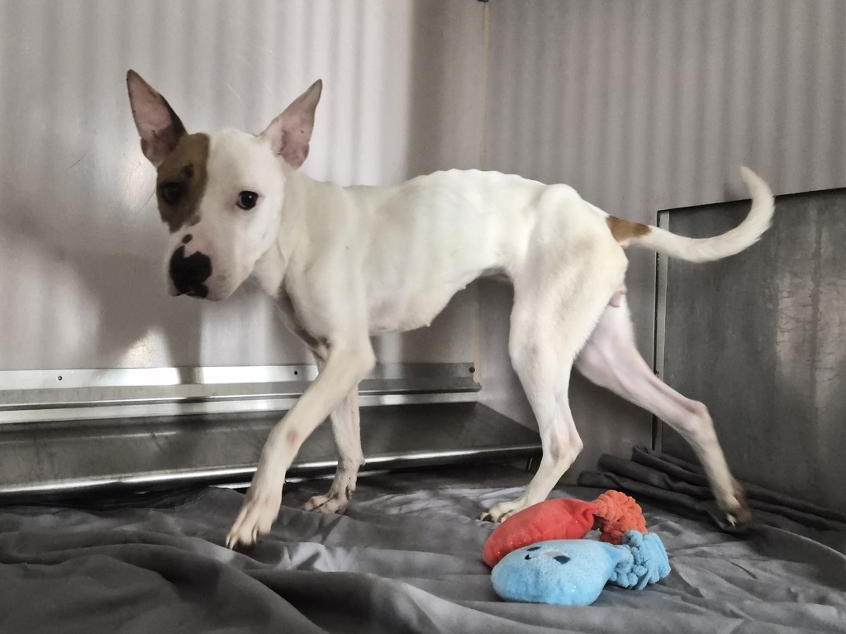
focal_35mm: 23
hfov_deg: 74.0
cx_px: 423
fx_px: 562
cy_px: 317
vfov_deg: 58.8
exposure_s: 1/120
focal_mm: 5.4
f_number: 1.8
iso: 1250
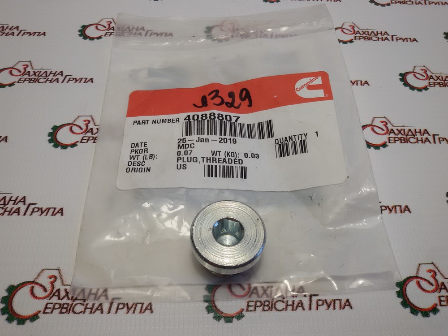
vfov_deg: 45.4
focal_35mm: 31
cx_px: 224
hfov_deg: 58.4
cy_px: 168
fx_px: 401
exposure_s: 1/100
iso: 40
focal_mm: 2.93
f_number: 2.4
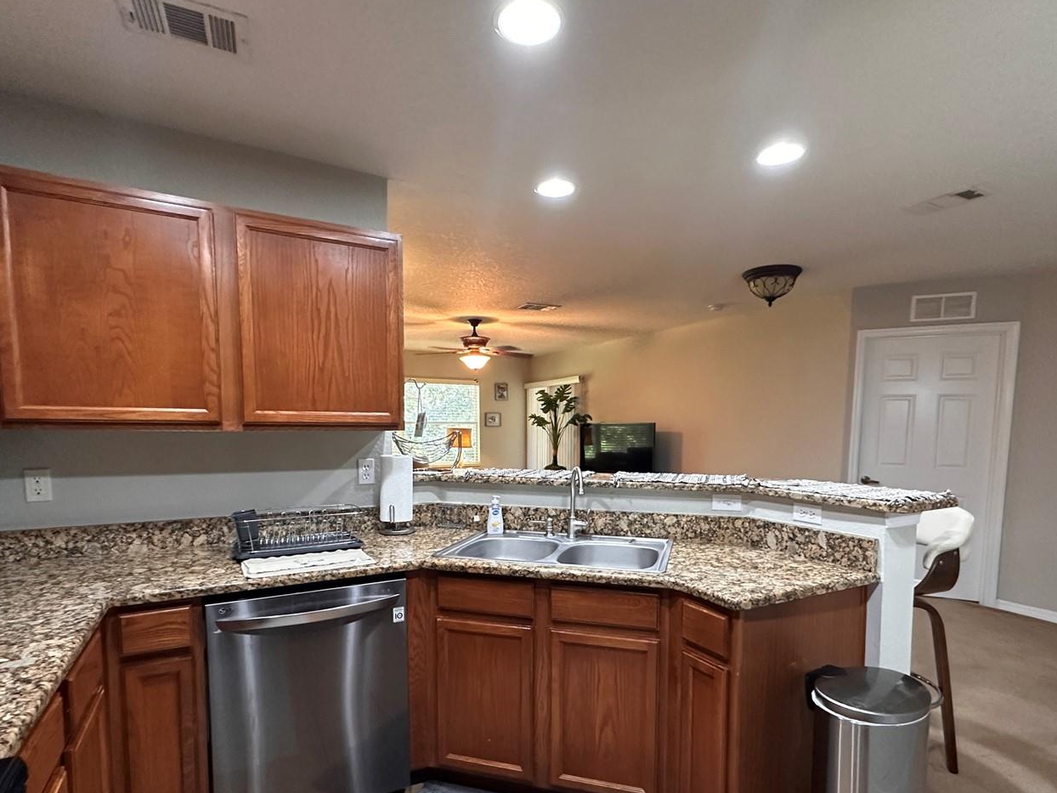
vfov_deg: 70.9
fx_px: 550
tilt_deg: -4.9
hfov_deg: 87.7
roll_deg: -1.0
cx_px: 538
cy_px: 475
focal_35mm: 18
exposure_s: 1/60
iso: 400
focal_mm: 2.22
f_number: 2.2
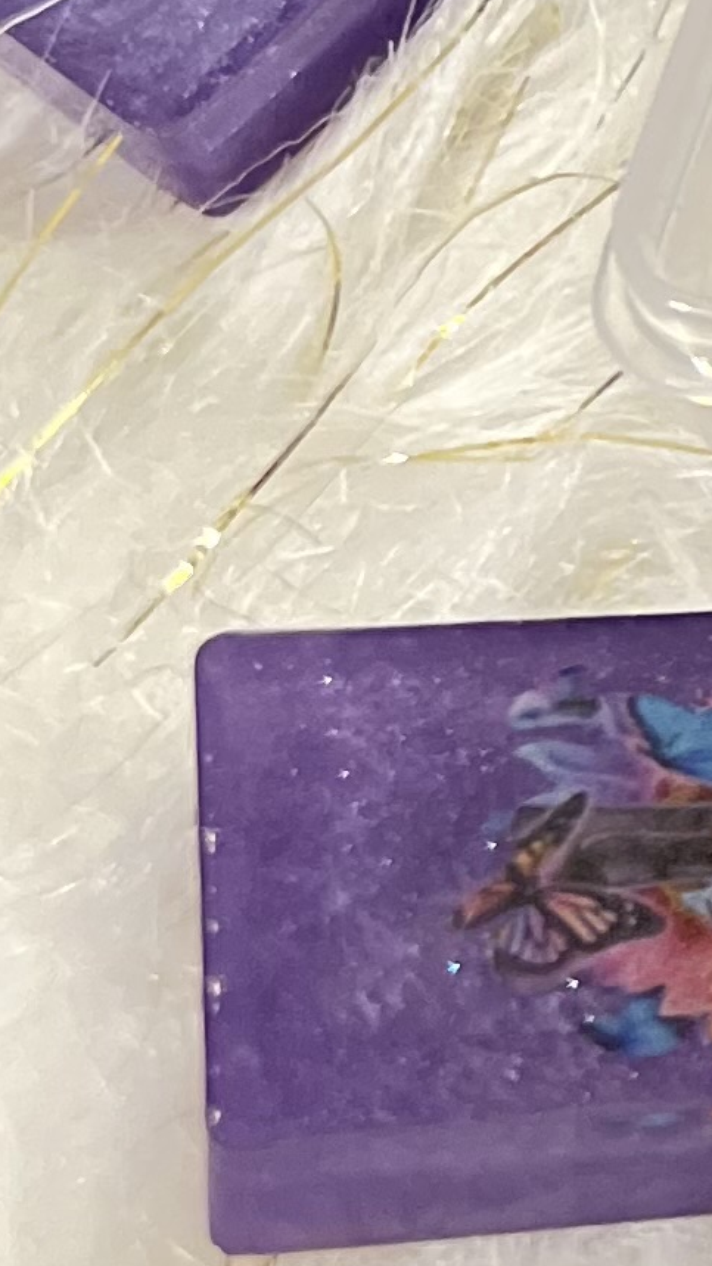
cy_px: 113
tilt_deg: -61.5
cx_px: 2198
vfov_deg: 15.9
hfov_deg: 7.8
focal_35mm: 133
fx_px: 4465
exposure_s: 1/30
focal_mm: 5.7
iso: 500
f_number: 1.5
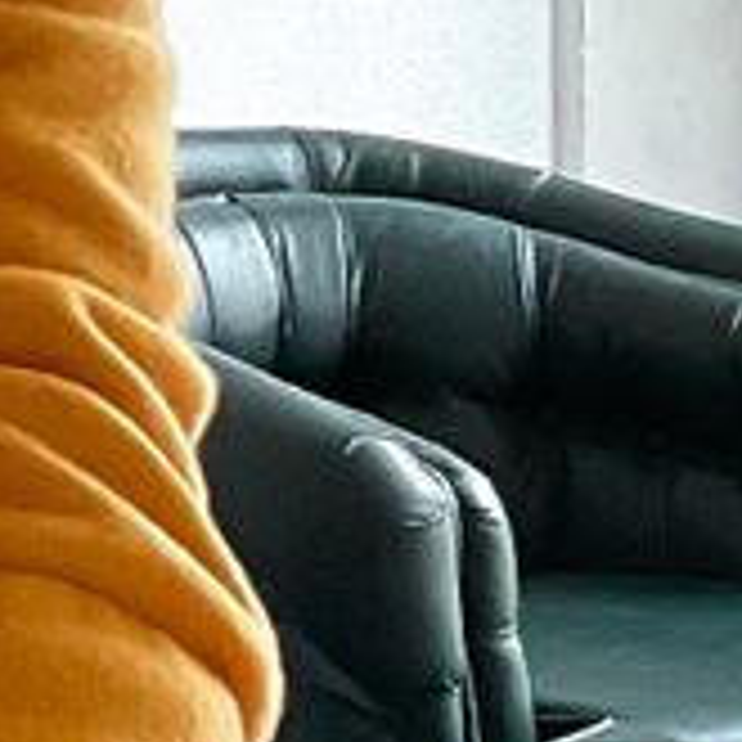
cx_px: -1340
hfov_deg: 6.5
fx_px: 6039
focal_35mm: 249
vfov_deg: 7.0
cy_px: 126
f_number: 1.8
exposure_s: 1/60
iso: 160
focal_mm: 3
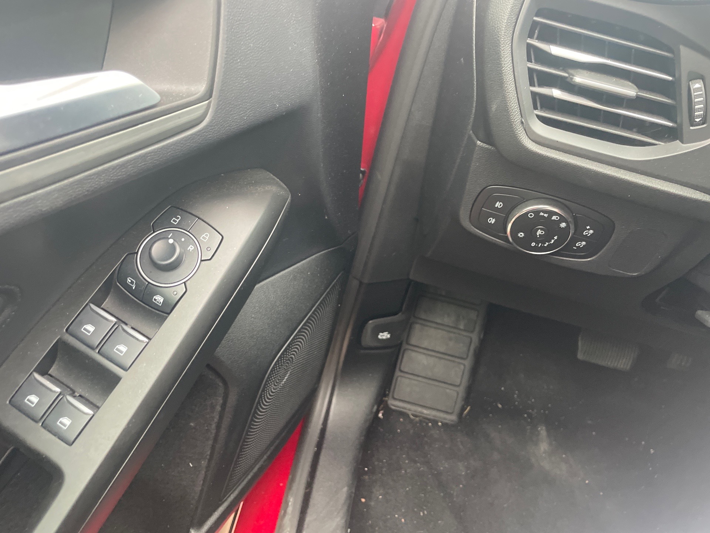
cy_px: 266
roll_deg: -14.7
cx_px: 355
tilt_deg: -43.8
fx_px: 533
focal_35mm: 26
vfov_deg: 53.1
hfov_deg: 67.3
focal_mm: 4.2
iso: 400
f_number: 1.6
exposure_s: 1/60
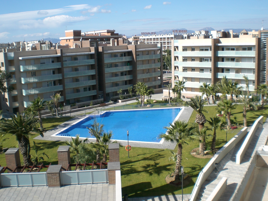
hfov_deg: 49.0
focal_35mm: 38
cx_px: 134
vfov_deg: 37.7
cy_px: 100
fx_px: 294
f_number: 4.4
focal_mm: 6.3
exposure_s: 1/400
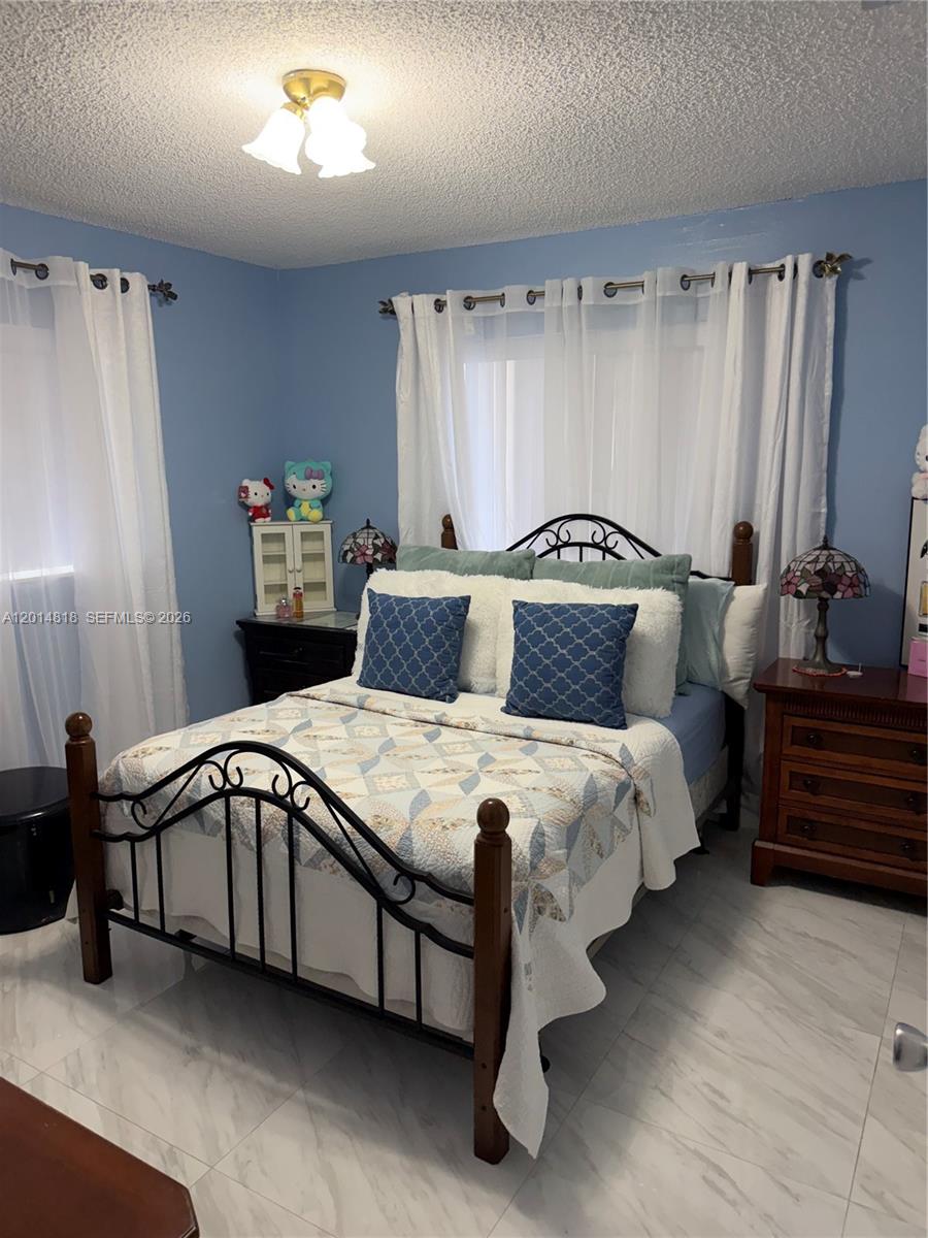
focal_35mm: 24
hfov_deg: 56.8
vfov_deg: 71.6
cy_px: 619
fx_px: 858
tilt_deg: -11.1
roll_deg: +0.6
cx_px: 464
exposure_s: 1/120
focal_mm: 6.76
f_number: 1.78
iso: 250
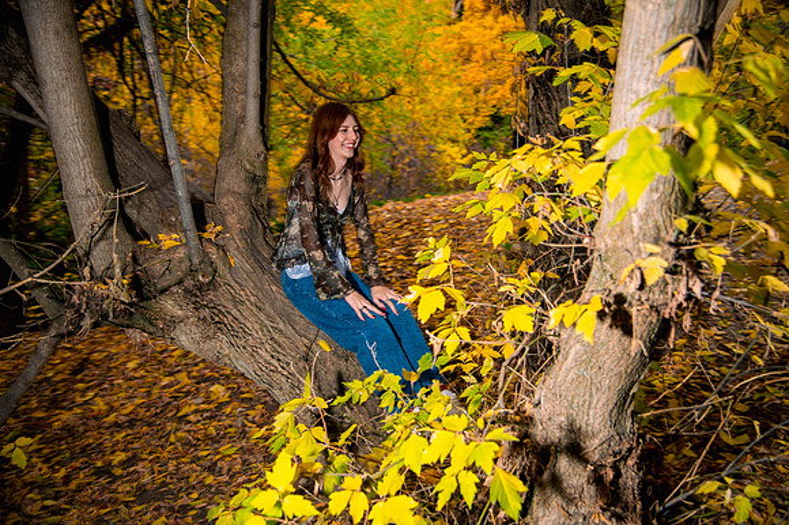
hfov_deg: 50.7
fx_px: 832
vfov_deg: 35.0
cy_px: 262
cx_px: 394
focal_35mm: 38
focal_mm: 38
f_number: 4
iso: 640
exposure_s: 1/160
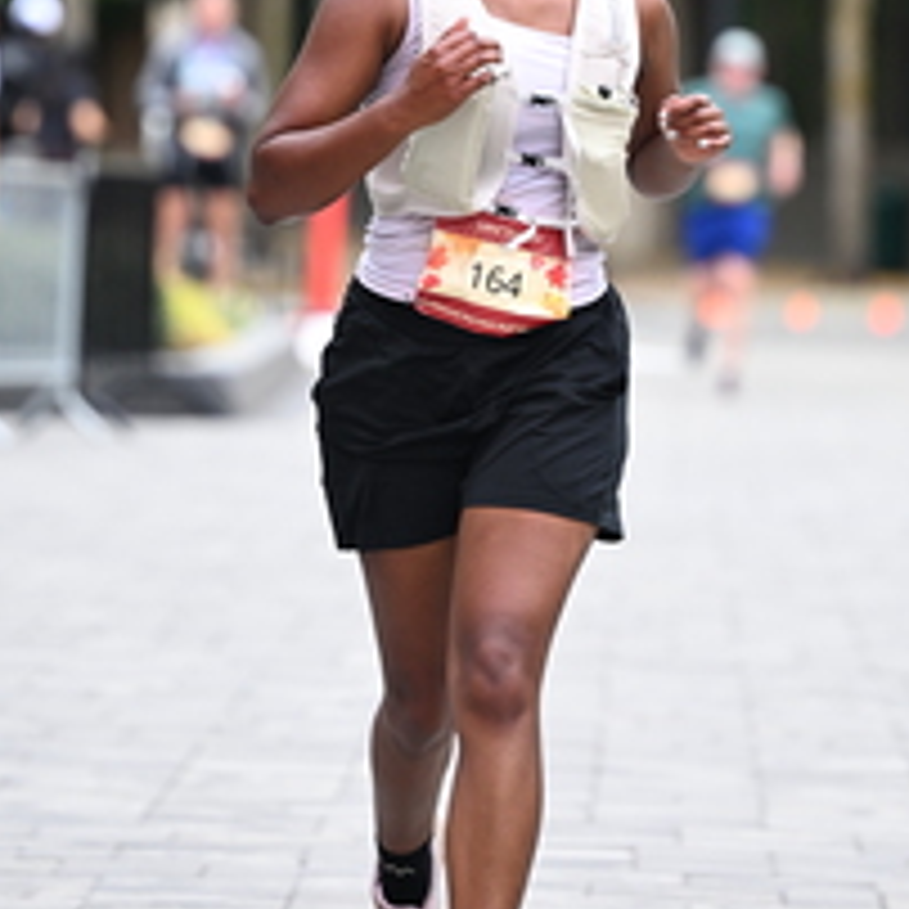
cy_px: 0
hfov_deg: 5.2
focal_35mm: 335
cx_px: 605
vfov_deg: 5.2
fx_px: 9953
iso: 640
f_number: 2.8
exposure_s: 1/1600
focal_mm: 145
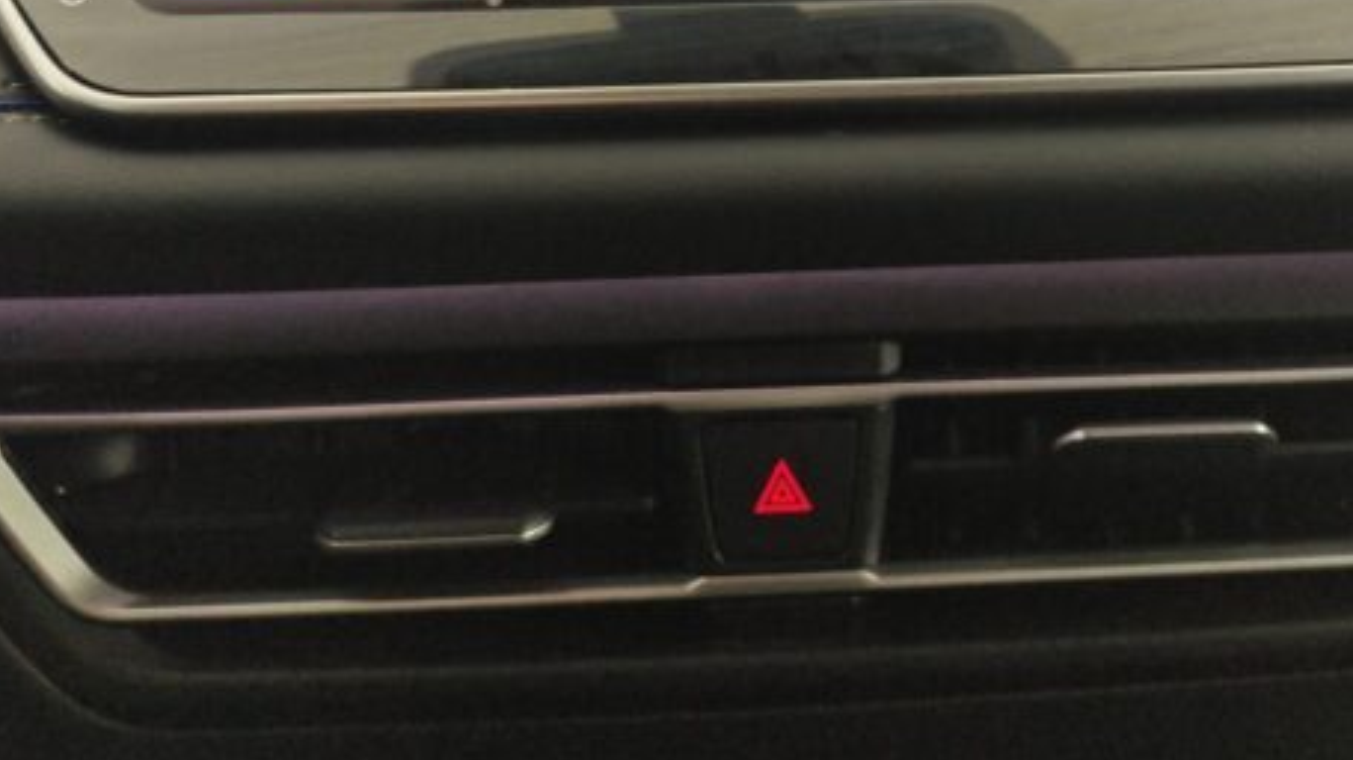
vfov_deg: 25.1
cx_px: 795
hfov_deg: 46.2
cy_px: -80
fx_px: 1578
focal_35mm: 44
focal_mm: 6.55
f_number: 1.6
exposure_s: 1/100
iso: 169
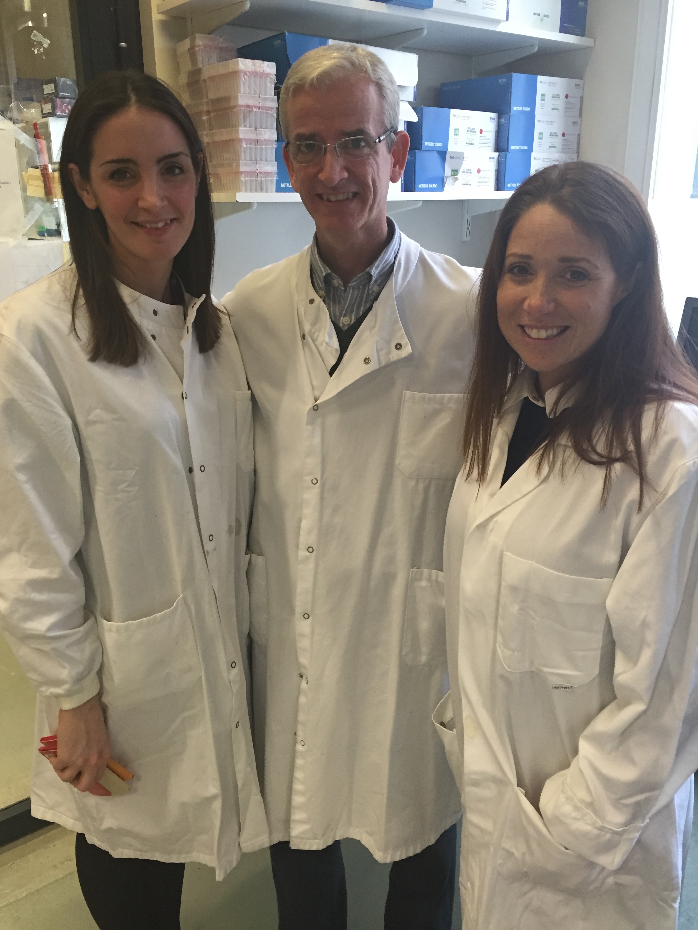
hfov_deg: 48.2
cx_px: 349
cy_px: 465
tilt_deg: -16.8
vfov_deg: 61.7
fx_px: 780
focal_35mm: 29
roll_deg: +0.3
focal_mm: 4.15
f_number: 2.2
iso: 125
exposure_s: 1/30
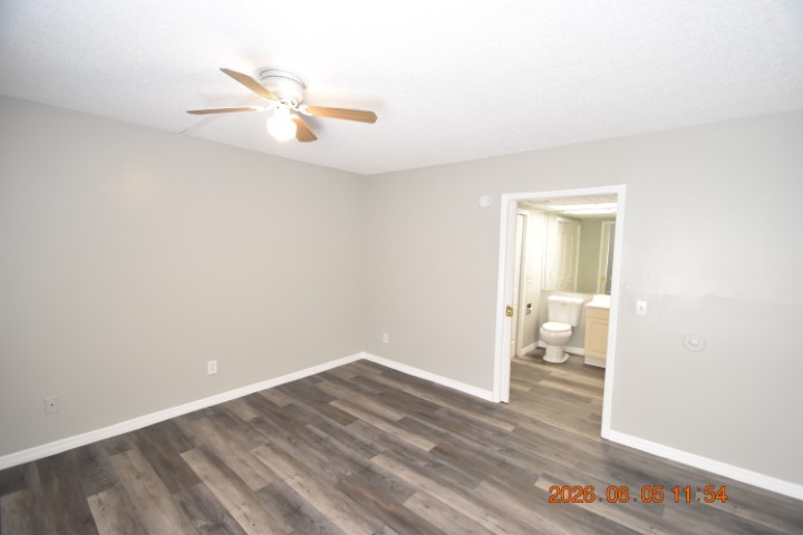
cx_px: 402
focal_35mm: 15
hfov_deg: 100.4
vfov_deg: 77.3
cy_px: 268
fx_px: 335
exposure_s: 1/45
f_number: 3.5
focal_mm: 10
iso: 800
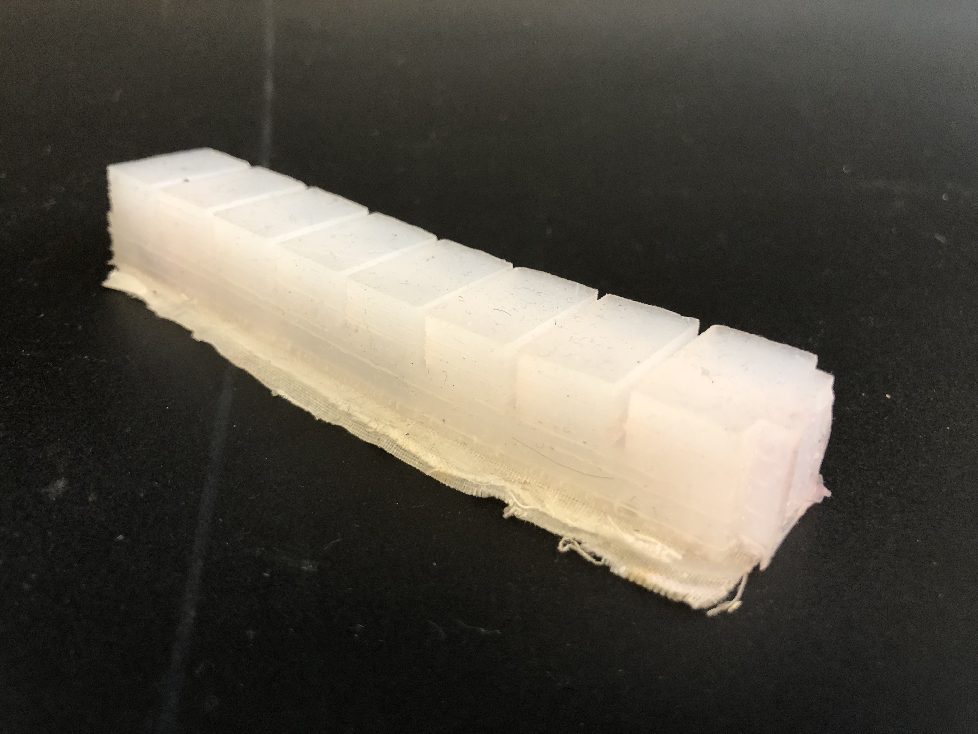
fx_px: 791
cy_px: 367
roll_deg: +1.8
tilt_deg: -30.4
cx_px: 489
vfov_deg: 49.7
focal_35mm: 28
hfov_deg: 63.4
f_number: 1.8
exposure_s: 1/15
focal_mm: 4
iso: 64
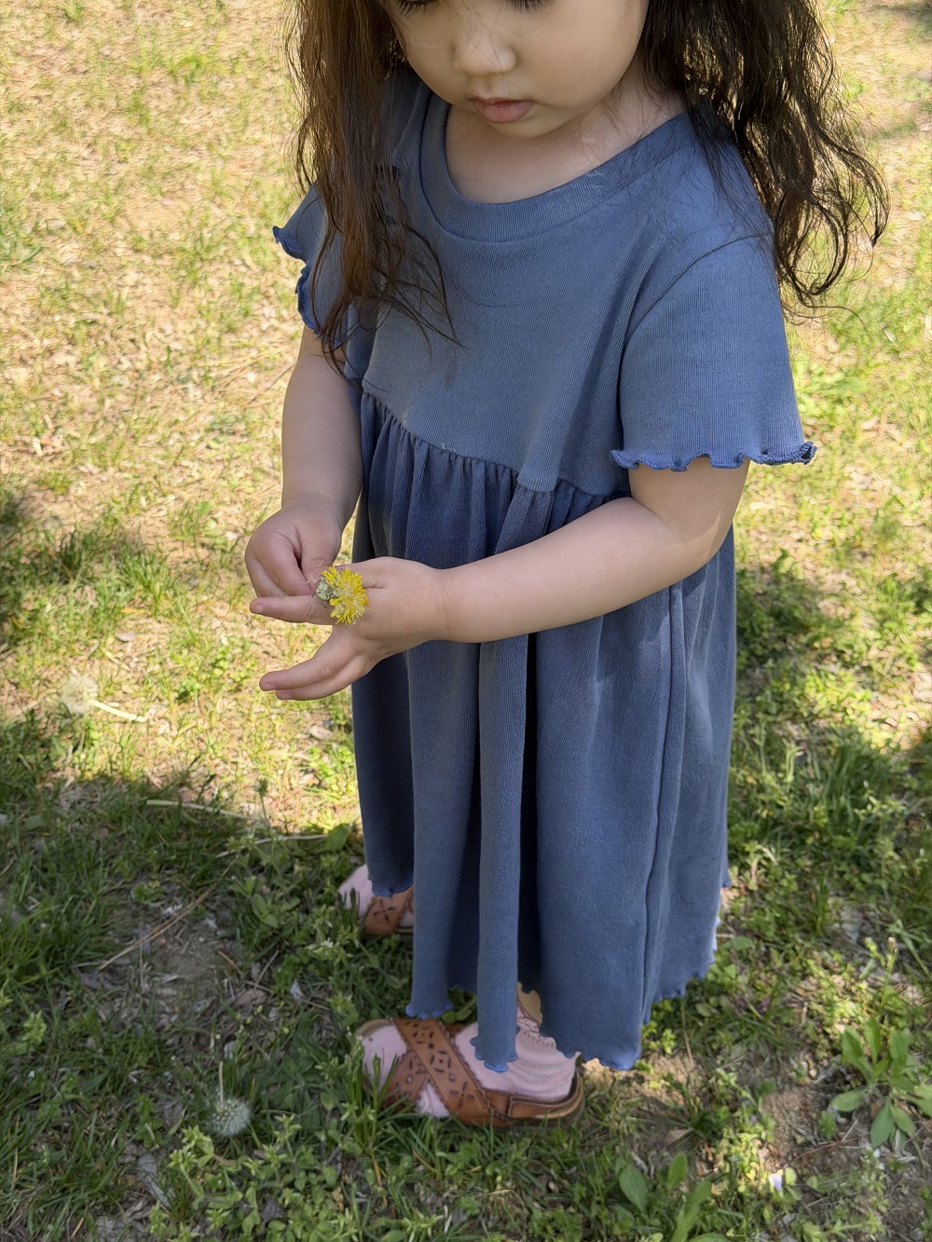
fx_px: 1723
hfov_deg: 30.3
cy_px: 621
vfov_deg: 39.7
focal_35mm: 48
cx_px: 466
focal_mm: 6.76
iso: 80
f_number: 1.78
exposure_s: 1/1513
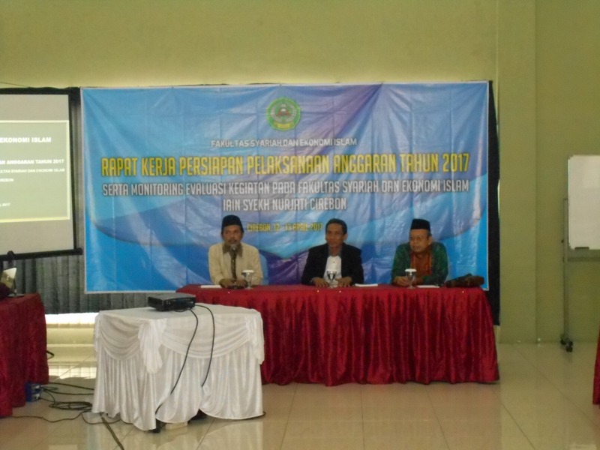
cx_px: 300
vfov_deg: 22.3
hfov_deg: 29.4
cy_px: 225
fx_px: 1144
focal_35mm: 66
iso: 1400
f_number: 5.3
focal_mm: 11.6
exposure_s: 1/60
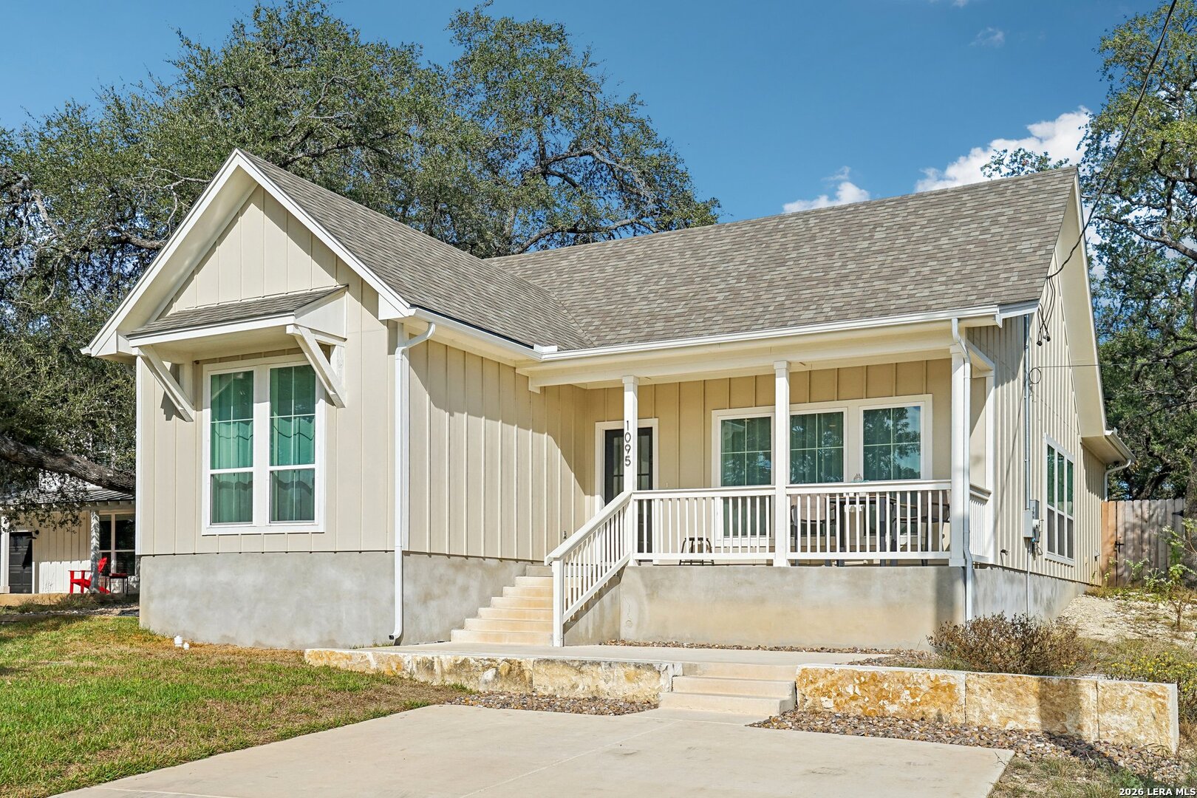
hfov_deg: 54.4
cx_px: 598
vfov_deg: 37.9
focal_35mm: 35
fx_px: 1164
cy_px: 399
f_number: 8
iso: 200
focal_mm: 35
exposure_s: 1/800
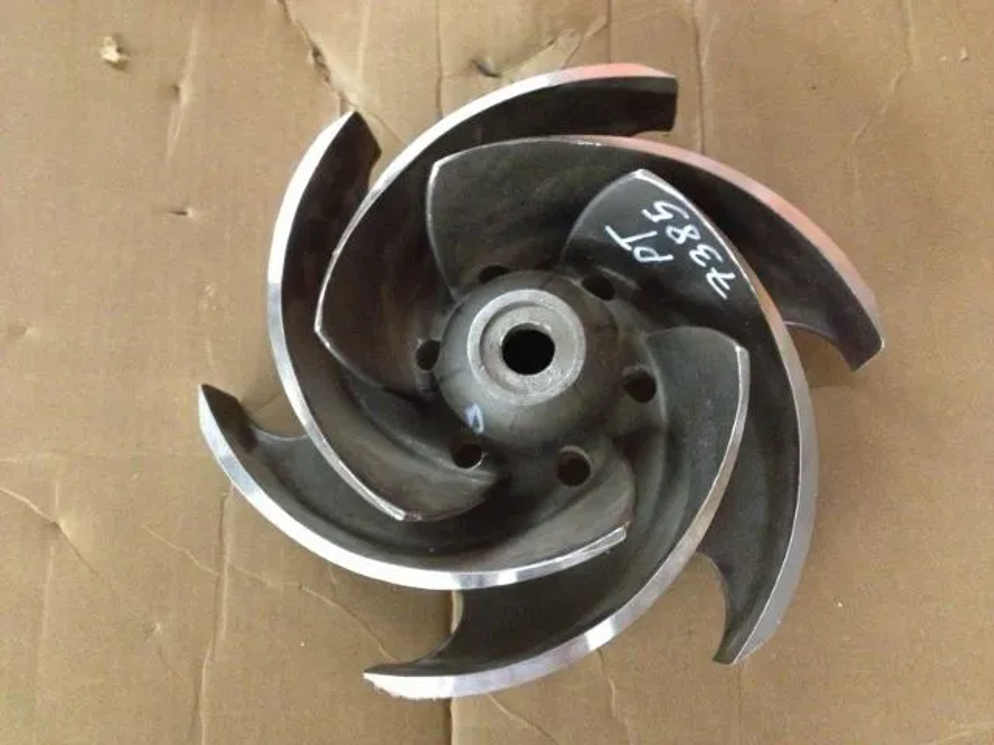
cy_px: 372
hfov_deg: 52.6
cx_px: 497
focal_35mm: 35
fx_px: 1005
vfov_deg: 40.7
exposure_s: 1/15
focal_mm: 4.28
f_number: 2.4
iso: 800
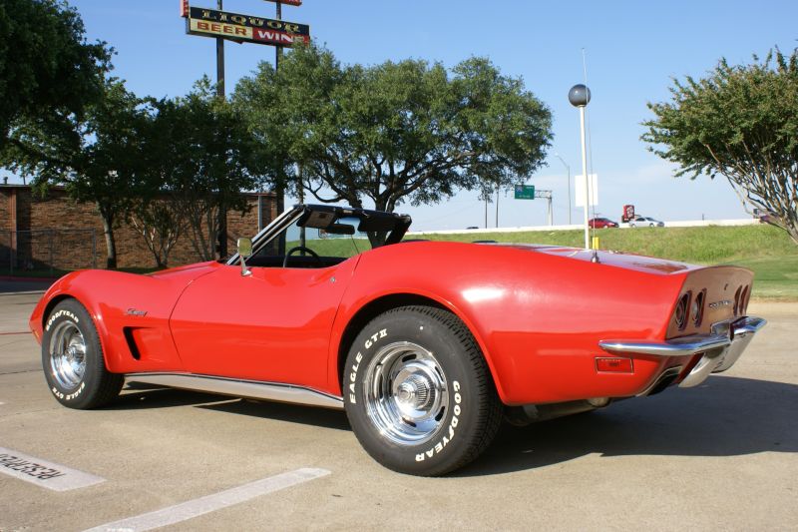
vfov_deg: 40.0
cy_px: 266
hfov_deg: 57.2
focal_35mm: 33
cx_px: 399
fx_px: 731
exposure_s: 1/125
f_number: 10
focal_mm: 22
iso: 100
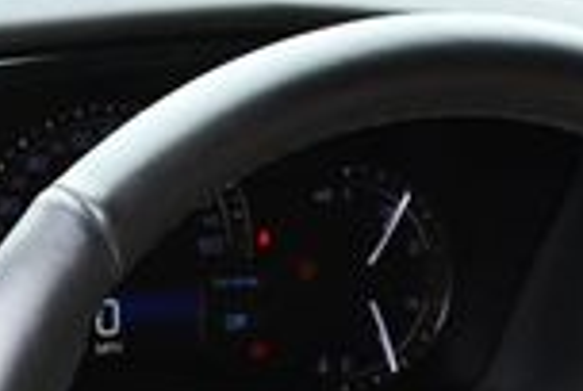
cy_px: 610
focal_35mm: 168
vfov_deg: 8.0
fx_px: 2726
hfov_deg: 12.1
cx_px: 564
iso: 400
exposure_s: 1/250
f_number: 5.6
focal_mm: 20
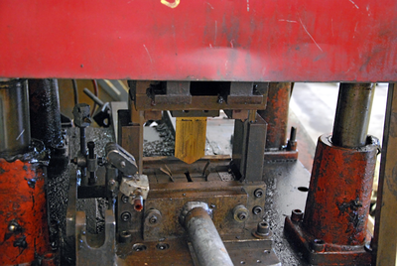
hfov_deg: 37.8
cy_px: 133
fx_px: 580
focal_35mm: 52
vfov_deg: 25.8
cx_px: 198
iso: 1600
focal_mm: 35
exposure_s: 1/8
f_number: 4.5
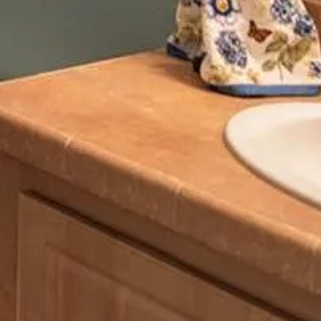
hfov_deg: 14.3
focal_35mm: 101
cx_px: -331
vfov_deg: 14.8
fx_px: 1060
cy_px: -276
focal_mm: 15
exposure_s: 1/2.5
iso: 100
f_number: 2.8
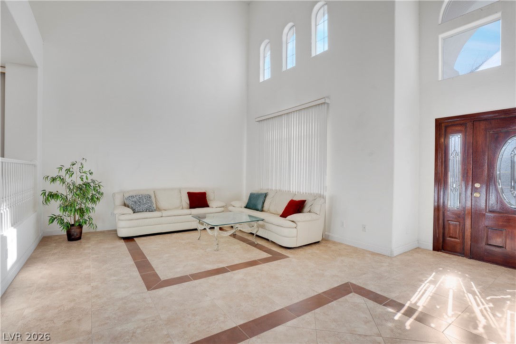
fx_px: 229
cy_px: 172
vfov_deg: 73.7
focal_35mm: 16
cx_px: 258
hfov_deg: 96.7
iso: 200
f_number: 10
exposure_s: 1/15
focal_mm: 16
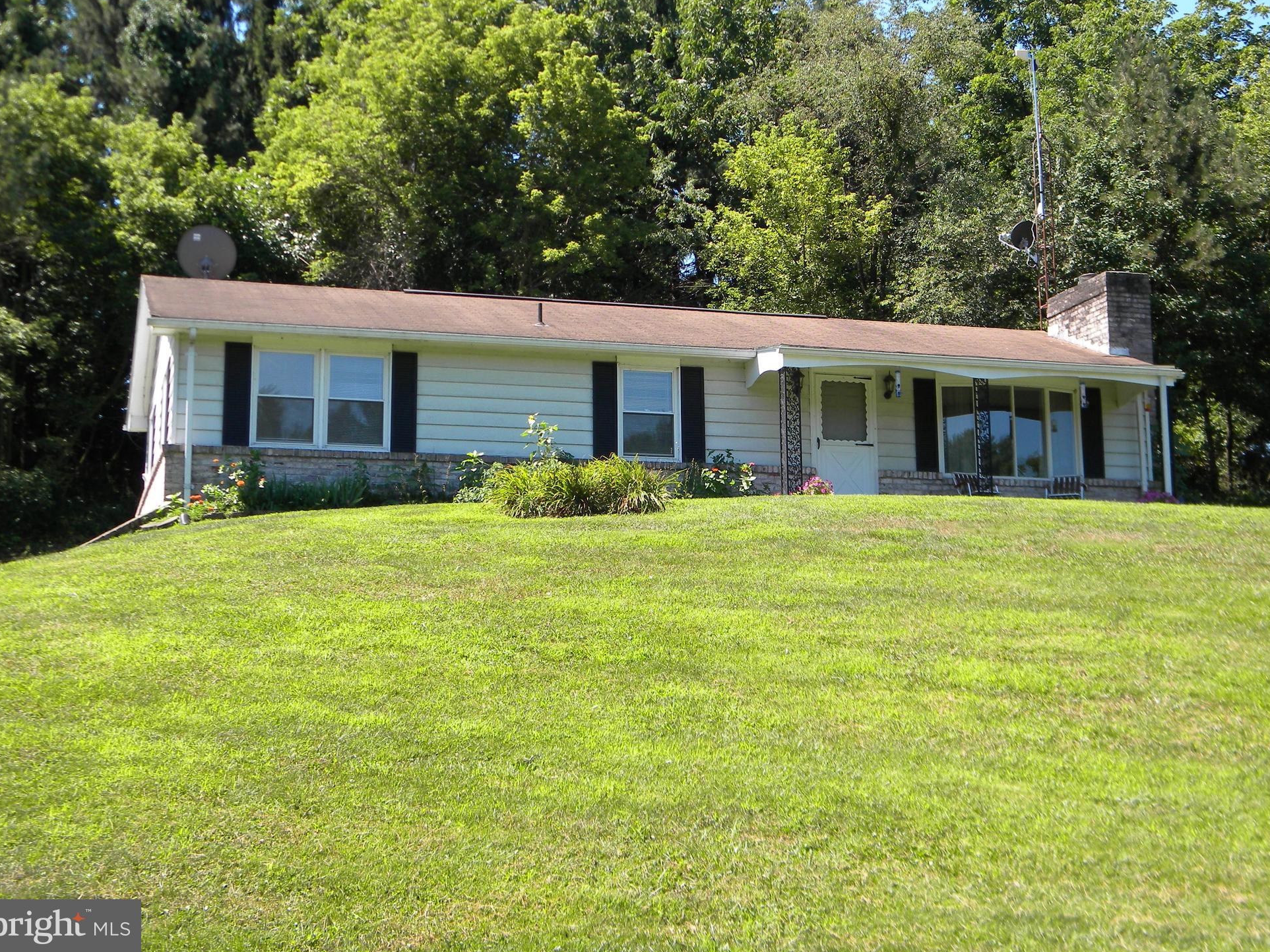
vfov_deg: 29.1
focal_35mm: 50
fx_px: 1835
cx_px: 652
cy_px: 447
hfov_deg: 38.2
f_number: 3.9
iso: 80
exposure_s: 1/268
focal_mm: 8.6
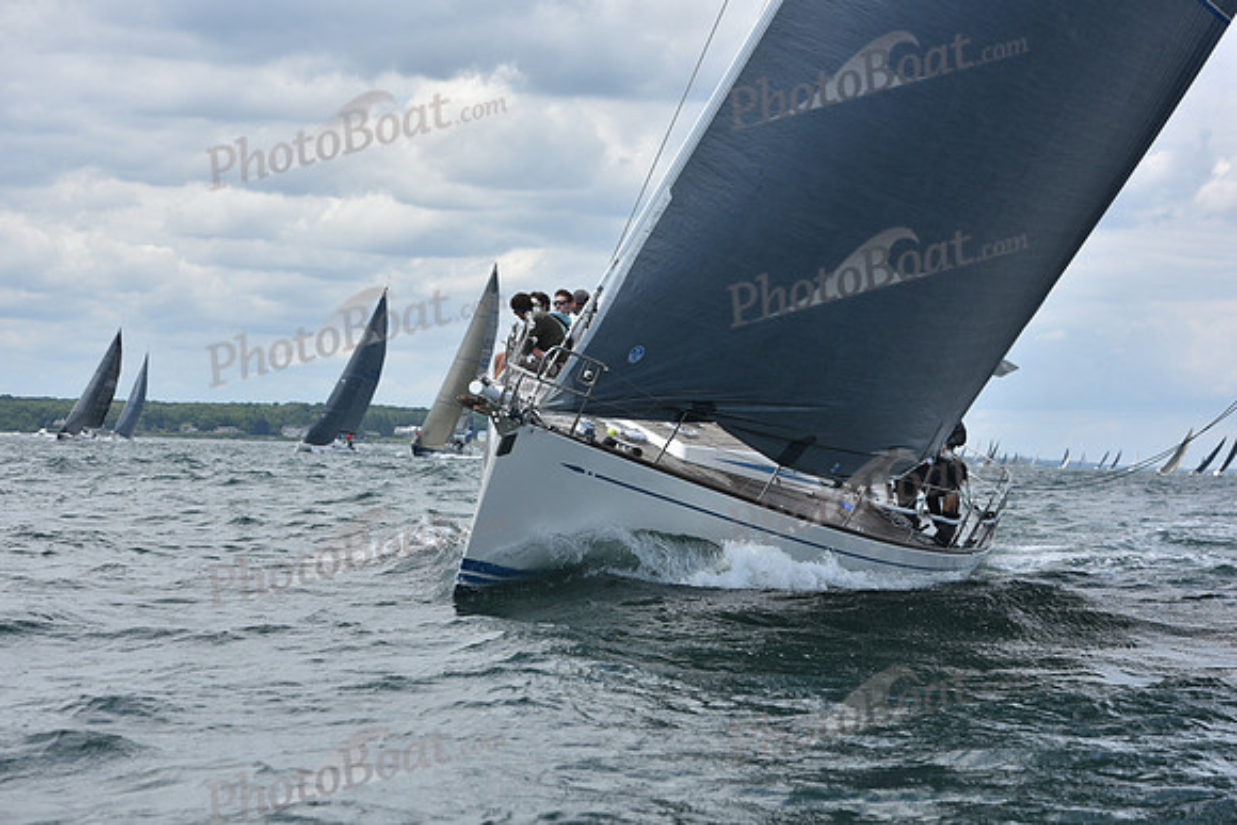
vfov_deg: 14.4
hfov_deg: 21.5
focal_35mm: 95
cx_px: 618
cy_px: 412
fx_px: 3265
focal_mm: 95
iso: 250
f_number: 6.3
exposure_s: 1/1250
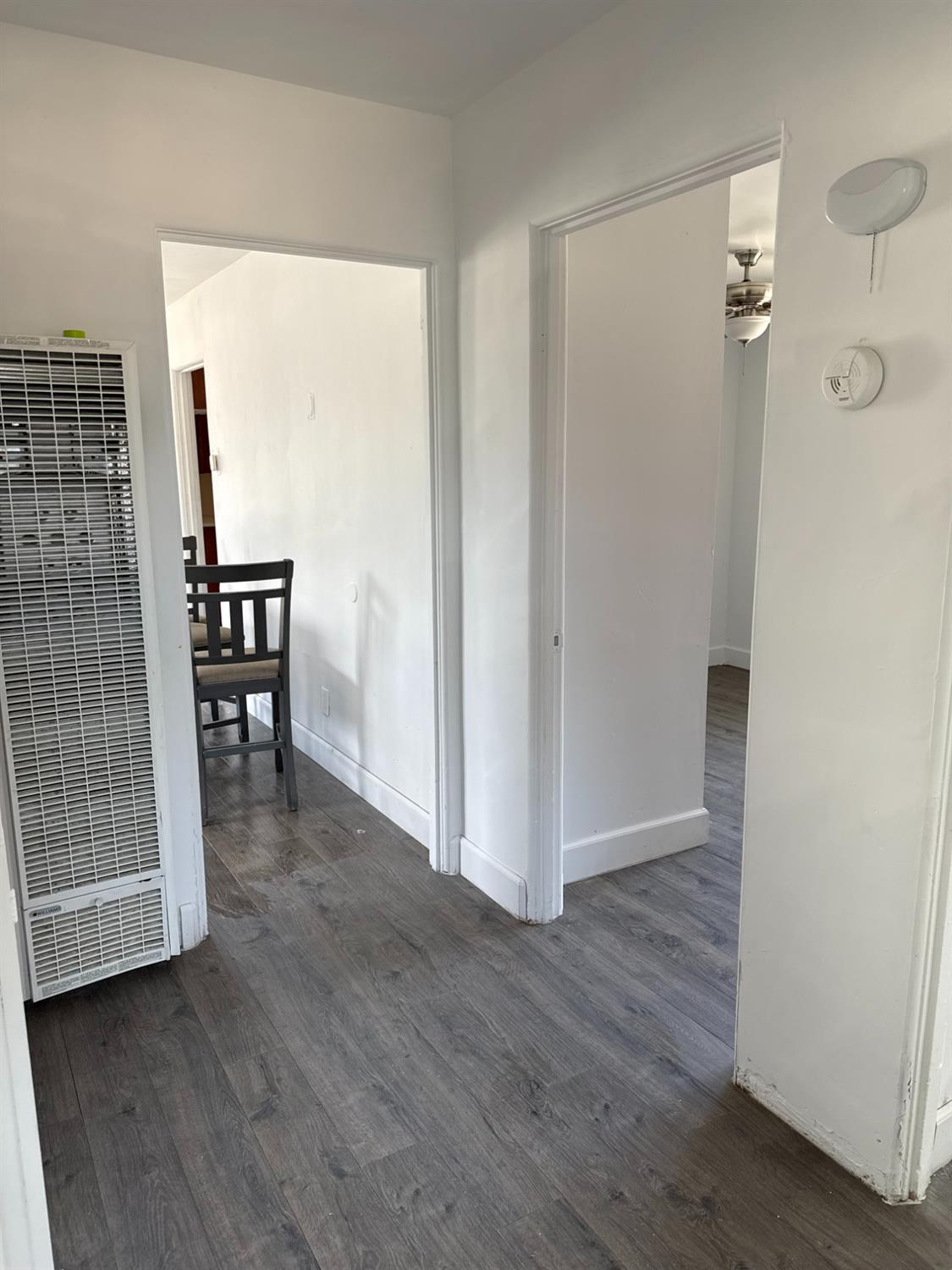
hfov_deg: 56.8
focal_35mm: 24
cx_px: 476
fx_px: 880
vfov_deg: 71.6
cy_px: 635
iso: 125
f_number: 1.78
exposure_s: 1/120
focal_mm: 6.76
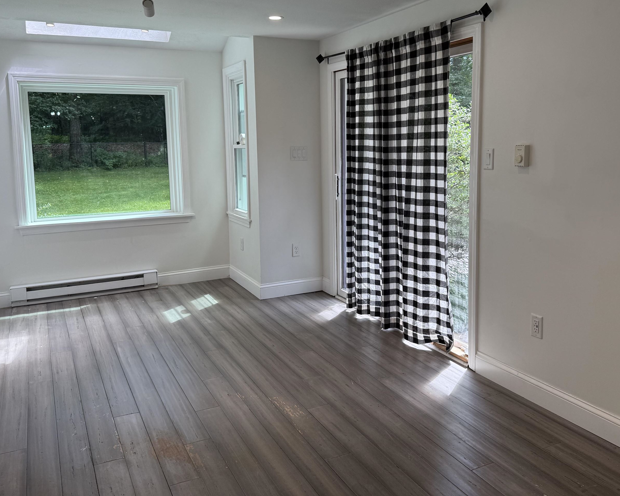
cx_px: 320
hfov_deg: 58.8
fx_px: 550
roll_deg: +1.0
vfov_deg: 48.2
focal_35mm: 30
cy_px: 199
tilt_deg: -5.7
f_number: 1.78
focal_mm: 6.76
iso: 80
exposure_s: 1/405
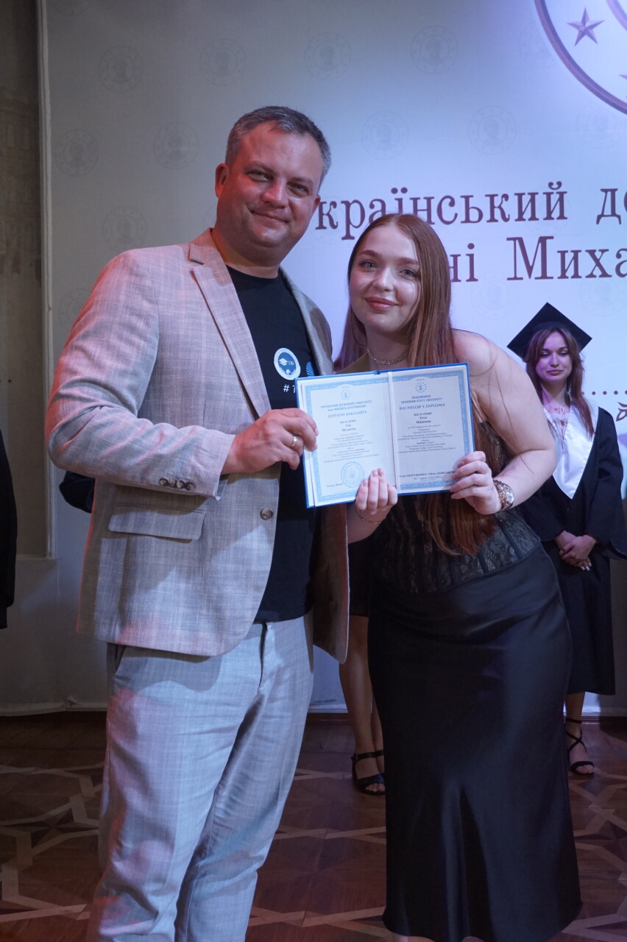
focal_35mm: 39
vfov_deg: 49.6
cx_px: 314
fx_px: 1020
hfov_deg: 34.2
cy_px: 471
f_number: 4.5
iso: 1250
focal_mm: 26
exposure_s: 1/160
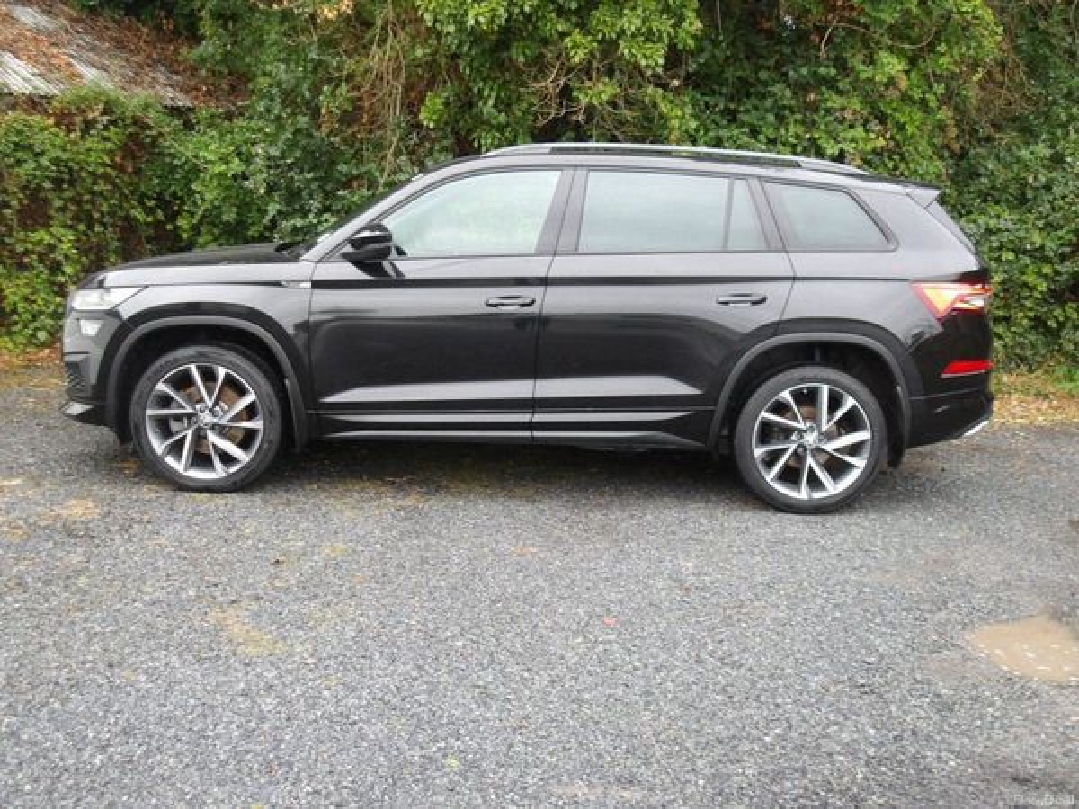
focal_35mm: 34
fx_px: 1060
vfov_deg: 41.8
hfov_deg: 54.0
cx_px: 540
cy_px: 404
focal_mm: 6.1
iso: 100
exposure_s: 1/37
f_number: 3.3
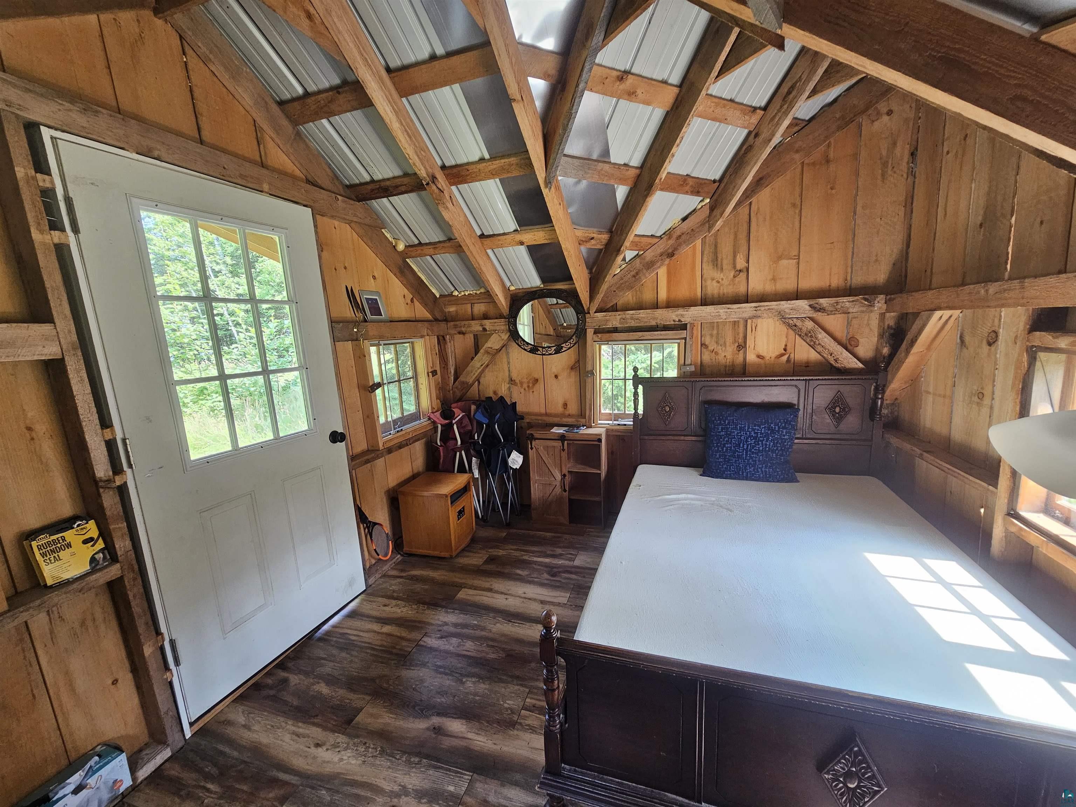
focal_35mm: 13
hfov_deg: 106.2
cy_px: 404
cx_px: 538
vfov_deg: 89.9
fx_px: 404
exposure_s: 1/60
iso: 160
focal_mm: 2.2
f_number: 2.2
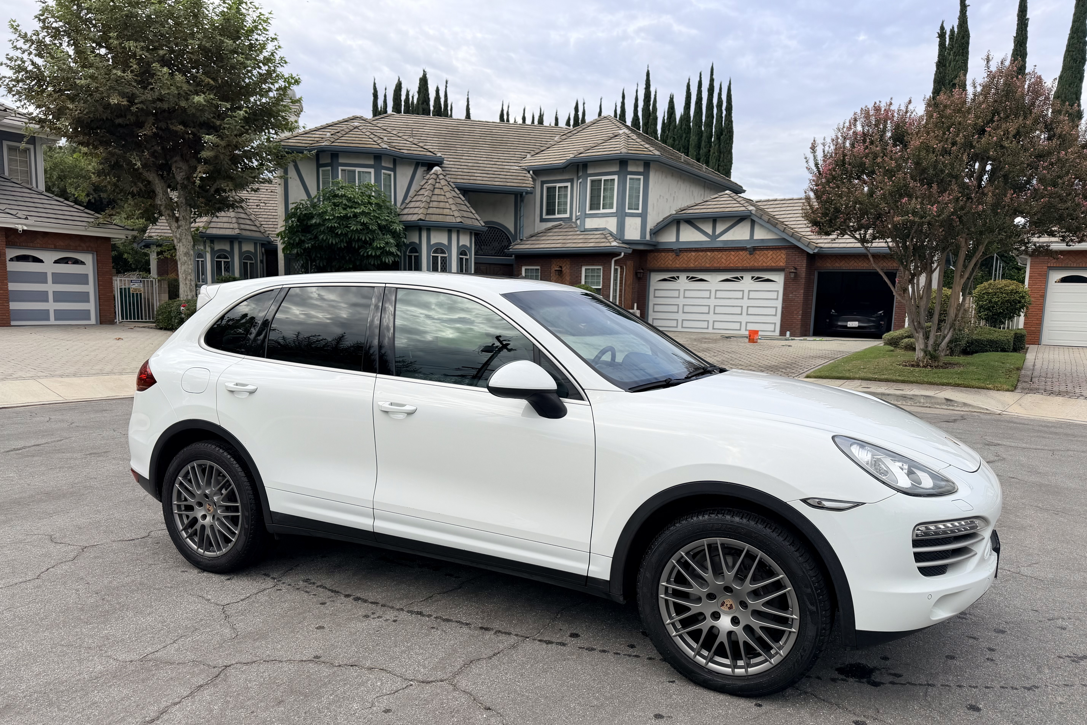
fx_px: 755
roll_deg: -2.1
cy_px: 403
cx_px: 544
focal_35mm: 25
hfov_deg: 71.5
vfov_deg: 51.2
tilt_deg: -8.5
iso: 80
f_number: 1.78
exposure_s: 1/1385
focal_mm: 6.76
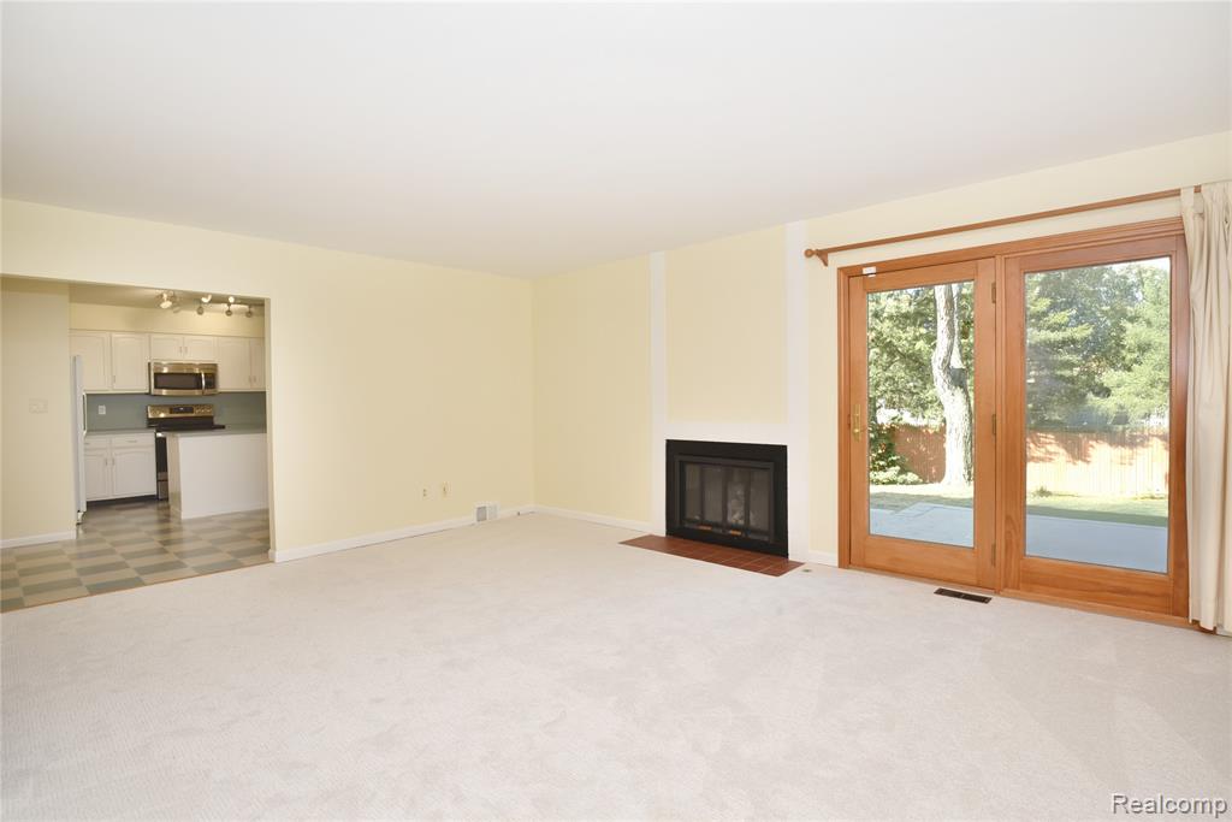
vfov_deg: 70.5
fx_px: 582
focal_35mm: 17
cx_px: 616
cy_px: 411
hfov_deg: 93.3
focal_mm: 17
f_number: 11
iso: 640
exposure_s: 1/60
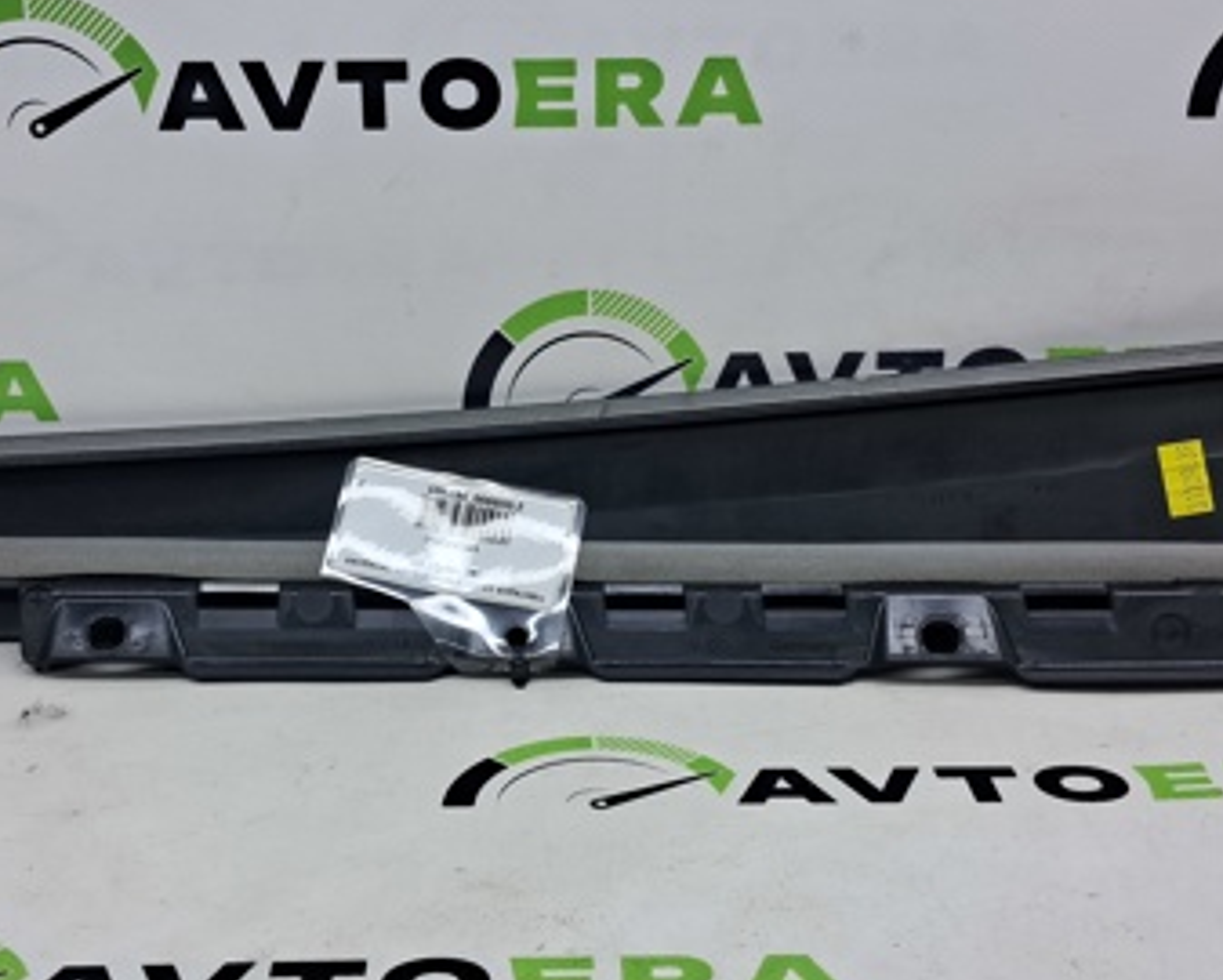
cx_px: 537
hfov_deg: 37.3
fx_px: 1811
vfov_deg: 30.3
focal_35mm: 50
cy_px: 543
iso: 50
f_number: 1.8
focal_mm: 4
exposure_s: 1/100
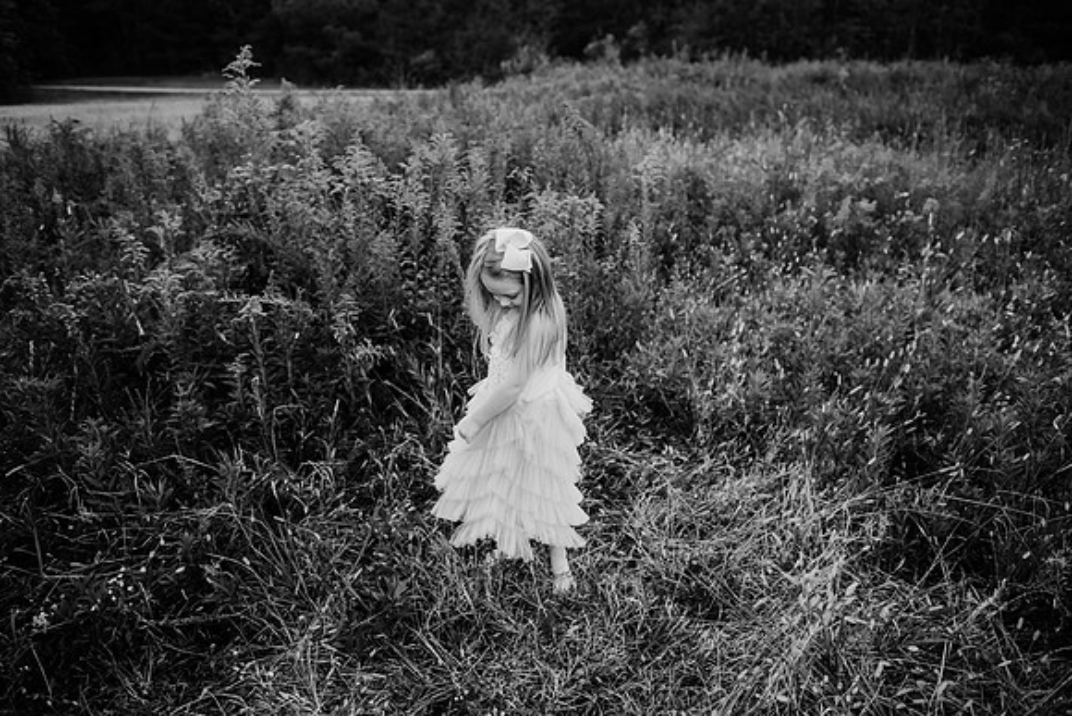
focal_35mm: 24
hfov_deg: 73.7
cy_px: 358
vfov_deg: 53.2
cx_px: 536
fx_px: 715
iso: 250
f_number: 2.5
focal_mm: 24
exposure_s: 1/400
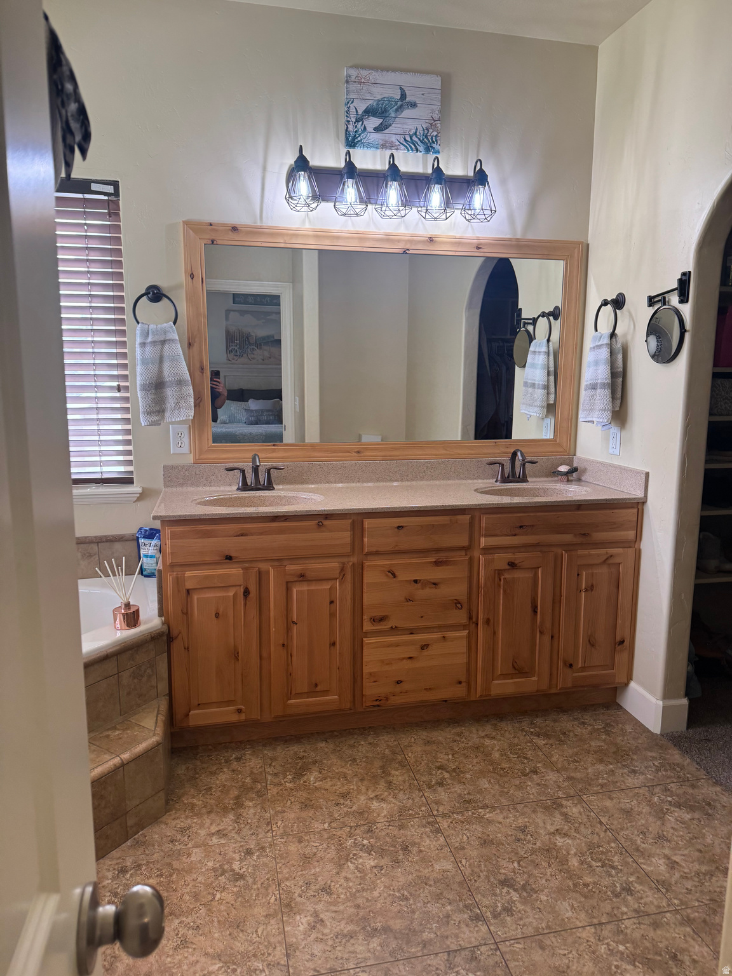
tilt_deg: -10.5
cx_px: 366
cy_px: 488
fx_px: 677
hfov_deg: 56.8
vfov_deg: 71.6
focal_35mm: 24
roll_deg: +1.5
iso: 160
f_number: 1.78
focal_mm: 6.76
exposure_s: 1/120
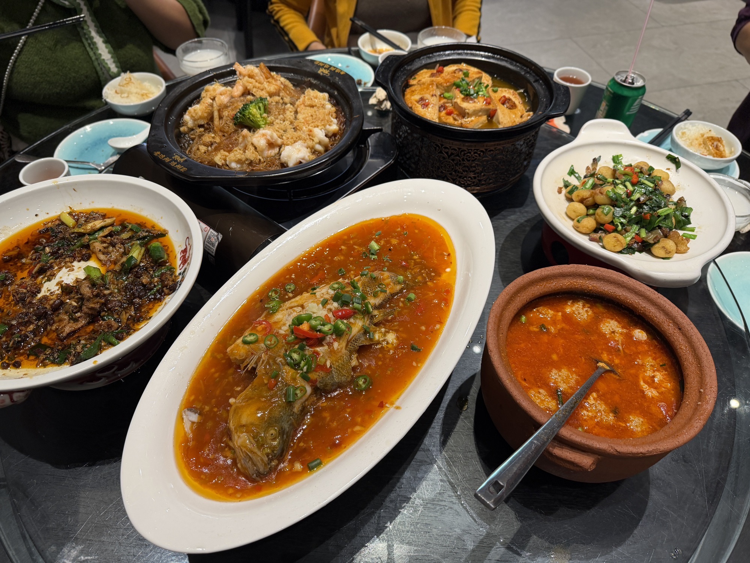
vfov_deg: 56.8
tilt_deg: -48.7
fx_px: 520
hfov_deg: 71.6
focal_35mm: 24
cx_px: 375
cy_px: 282
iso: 160
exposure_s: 1/100
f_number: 1.78
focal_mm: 6.76
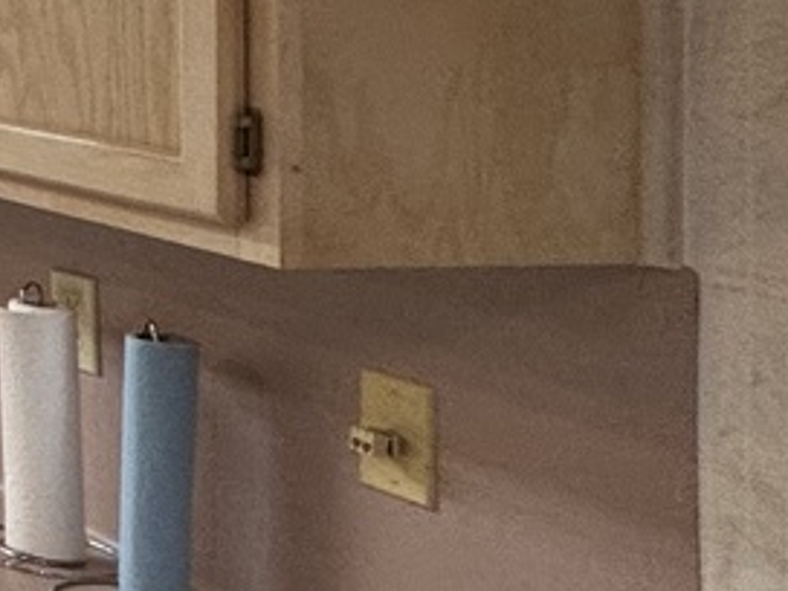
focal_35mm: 74
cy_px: -90
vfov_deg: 19.0
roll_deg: +0.5
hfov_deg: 14.1
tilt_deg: -1.1
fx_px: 1685
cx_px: -1220
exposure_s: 1/120
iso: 160
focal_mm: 2.22
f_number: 2.2
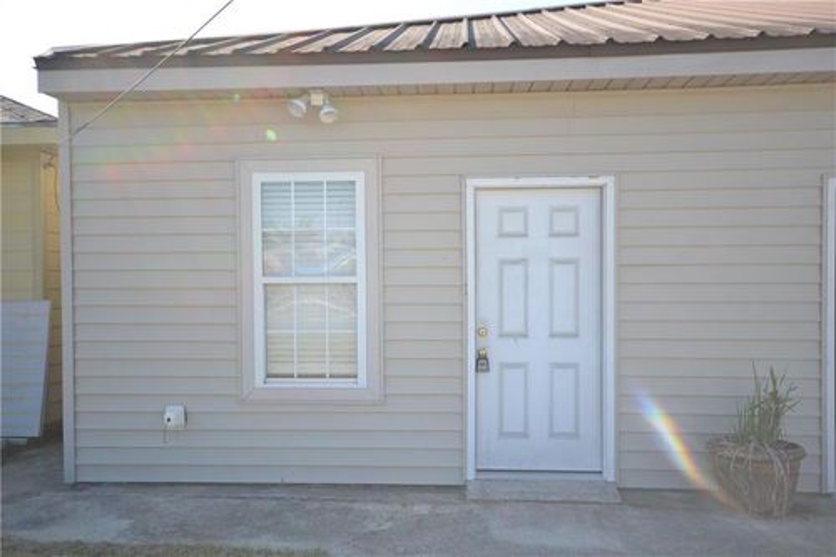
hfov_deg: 61.9
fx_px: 696
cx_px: 418
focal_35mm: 30
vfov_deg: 43.6
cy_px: 278
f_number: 5.6
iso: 100
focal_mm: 20
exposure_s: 1/125
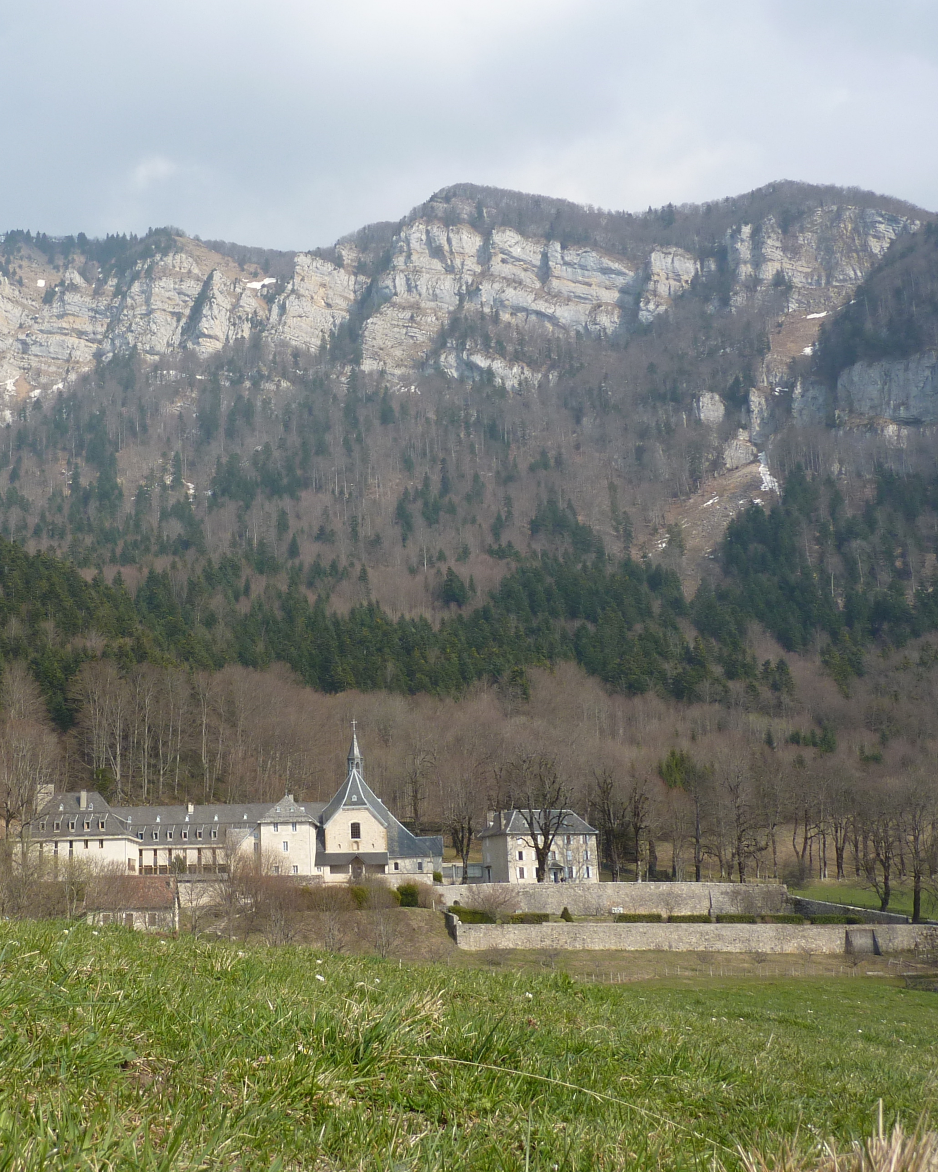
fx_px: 1457
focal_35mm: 42
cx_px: 202
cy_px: 582
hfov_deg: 34.7
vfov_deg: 43.8
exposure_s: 1/500
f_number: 4.5
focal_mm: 5.3
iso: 80
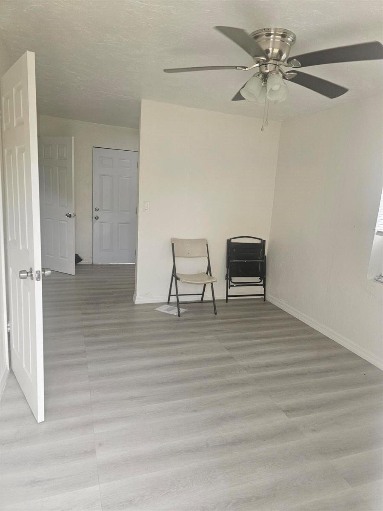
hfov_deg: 58.9
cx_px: 192
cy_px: 256
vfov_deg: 73.9
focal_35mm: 23
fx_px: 339
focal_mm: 6.3
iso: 64
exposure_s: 1/180
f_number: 1.7
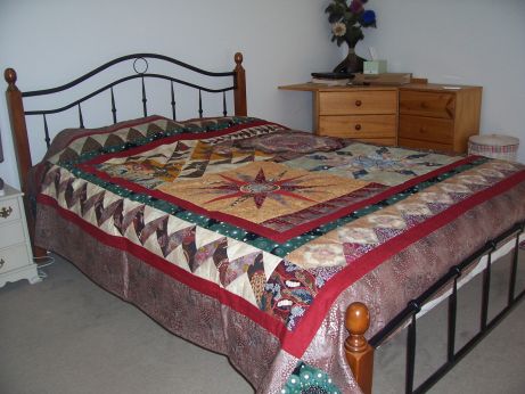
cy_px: 197
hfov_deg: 53.9
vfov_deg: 41.8
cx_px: 262
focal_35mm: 34
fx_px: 516
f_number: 2.7
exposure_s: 1/60
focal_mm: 5.6
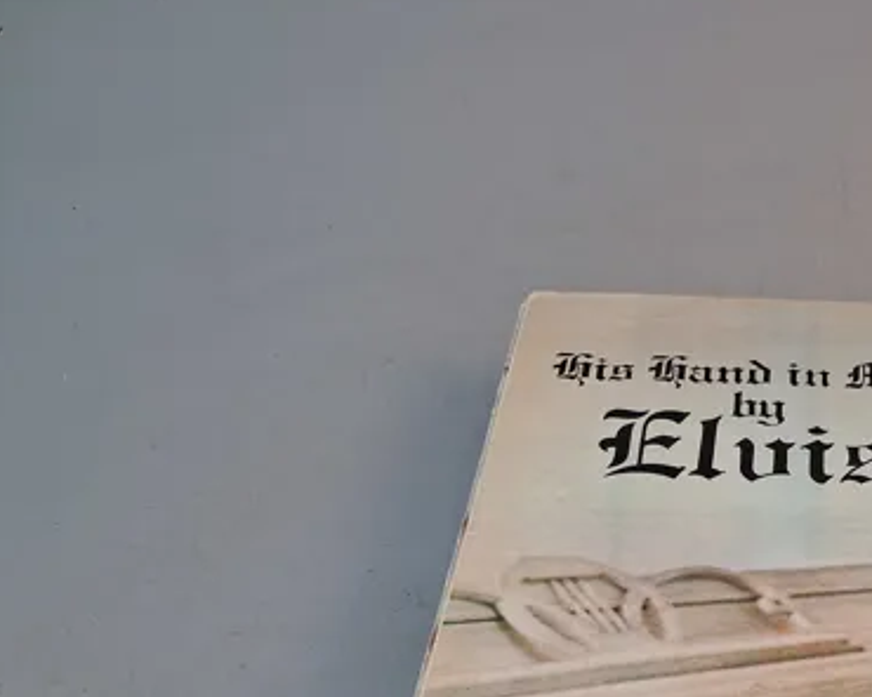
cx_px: 929
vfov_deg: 25.5
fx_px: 1471
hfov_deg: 30.1
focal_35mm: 57
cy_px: 681
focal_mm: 4
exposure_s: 1/50
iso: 250
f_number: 1.8
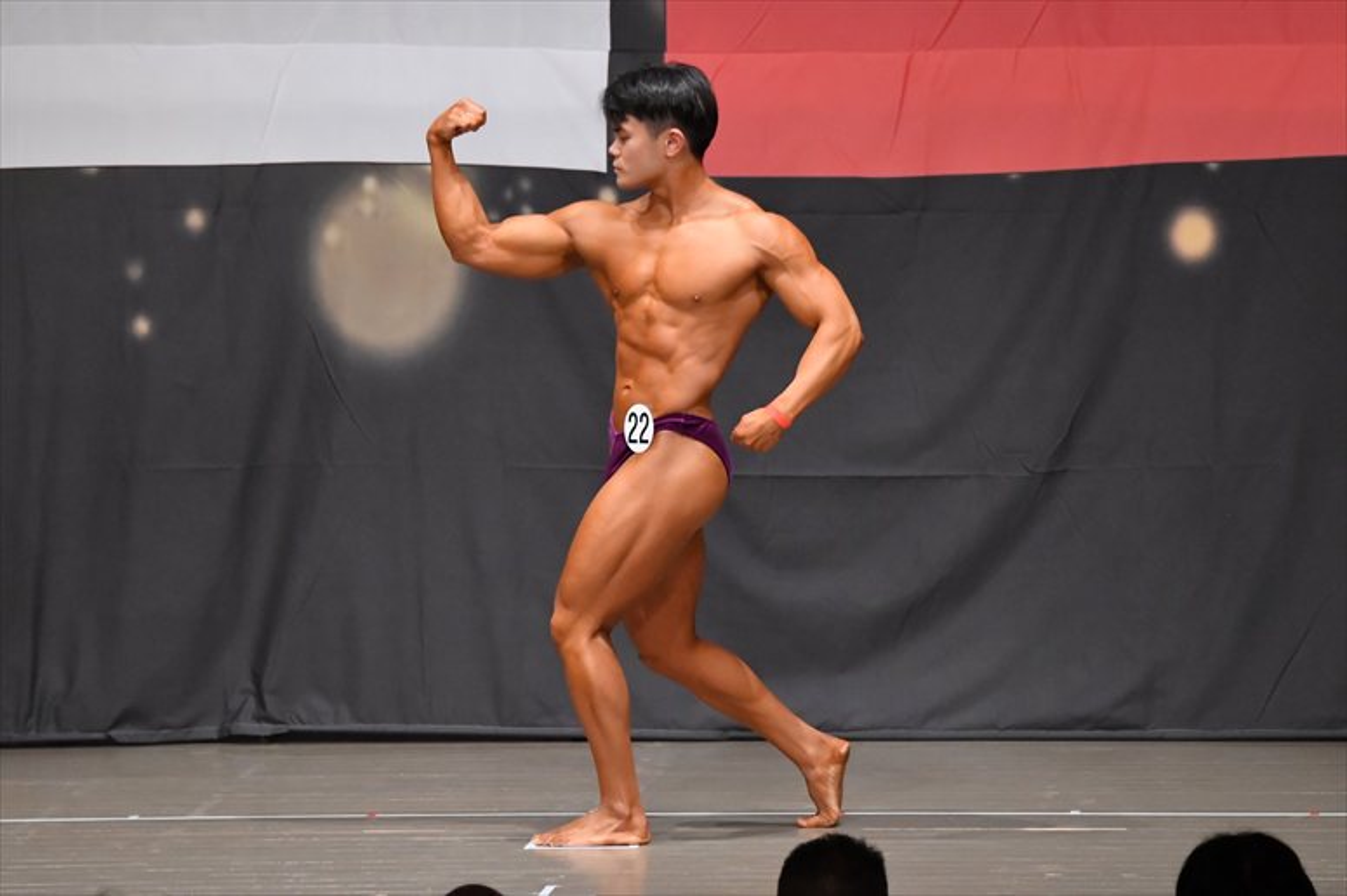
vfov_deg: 6.1
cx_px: 674
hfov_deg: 9.2
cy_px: 448
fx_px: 8415
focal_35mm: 225
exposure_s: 1/400
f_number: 5.6
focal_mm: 150
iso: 6400
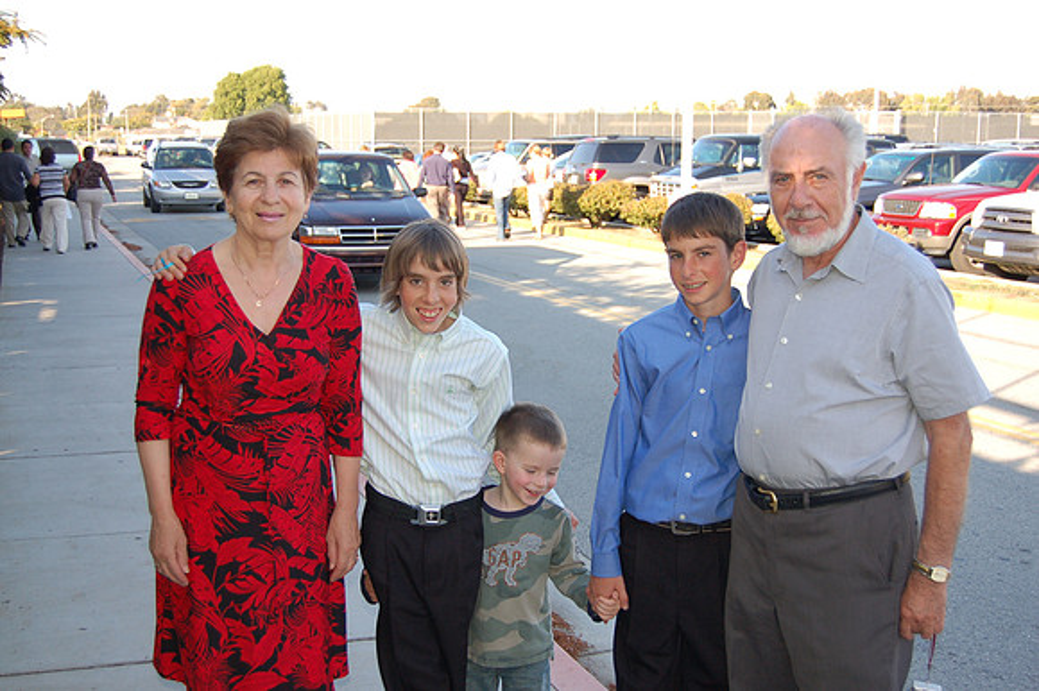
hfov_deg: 41.1
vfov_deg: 28.0
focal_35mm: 48
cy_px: 346
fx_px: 1384
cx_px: 520
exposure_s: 1/400
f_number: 4.5
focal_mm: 32
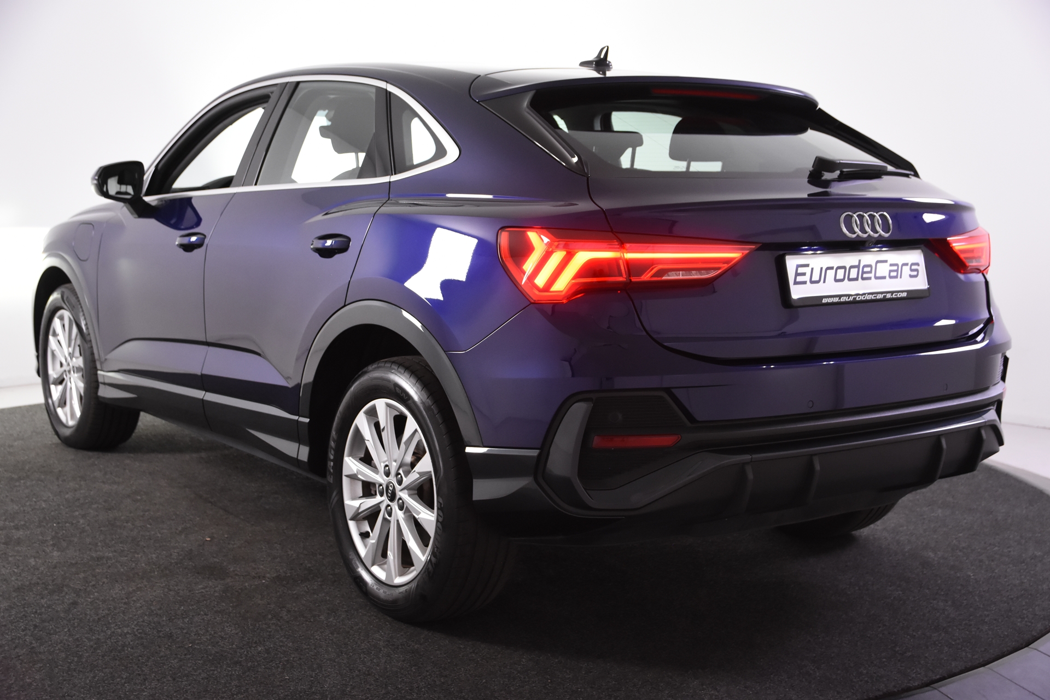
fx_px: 1356
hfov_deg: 42.3
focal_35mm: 46
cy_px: 350
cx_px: 525
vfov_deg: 28.9
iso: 1600
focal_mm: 31
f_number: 4.5
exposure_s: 1/80
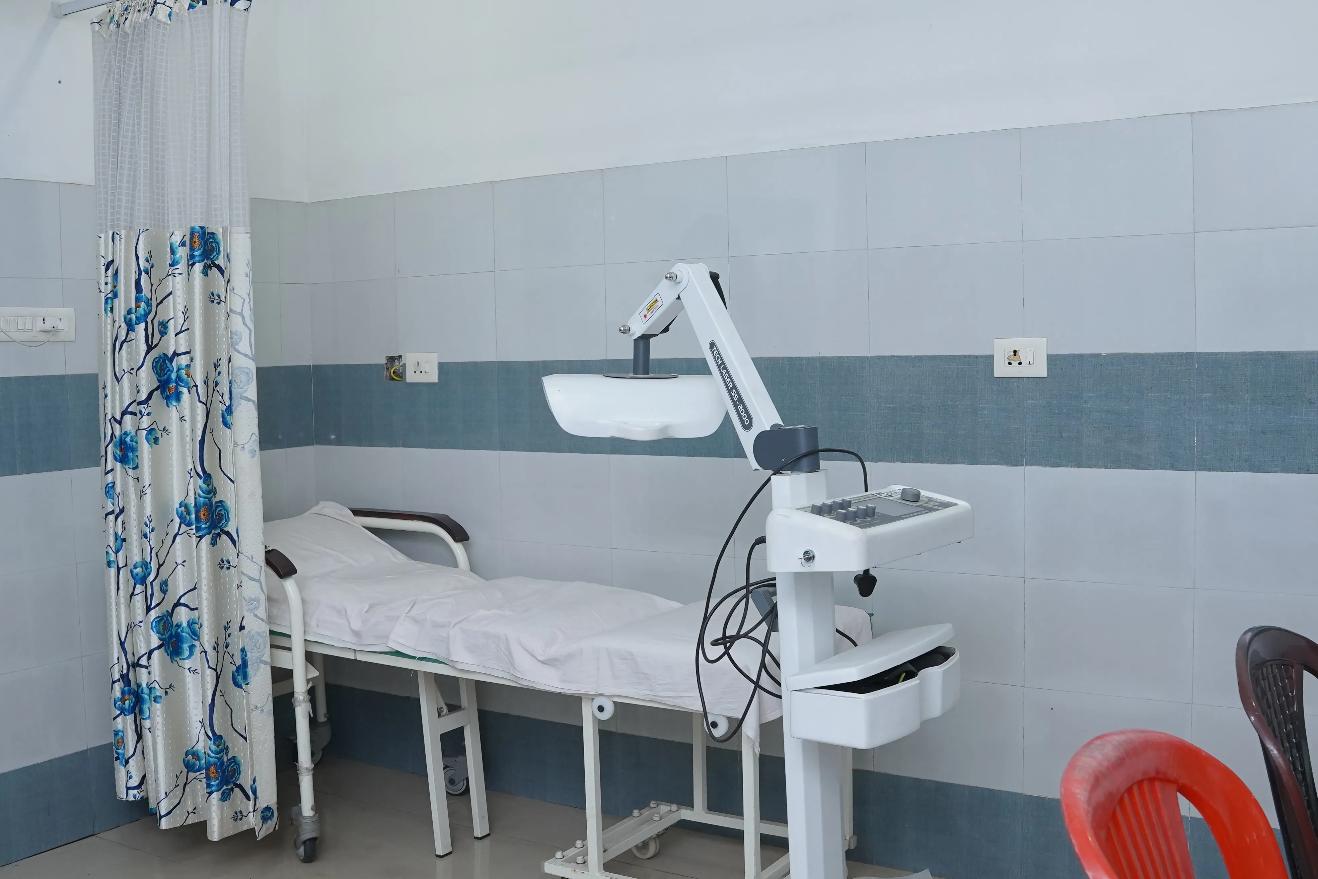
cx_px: 659
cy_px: 440
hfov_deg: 53.1
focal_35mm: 36
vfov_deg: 36.9
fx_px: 1318
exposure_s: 1/125
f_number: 5.6
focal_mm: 24
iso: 2000
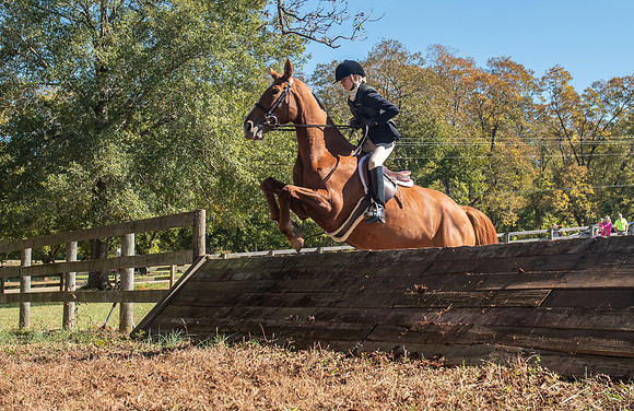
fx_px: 1190
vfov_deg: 19.6
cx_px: 400
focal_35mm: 68
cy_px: 174
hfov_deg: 29.7
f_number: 4
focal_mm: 32
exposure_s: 1/320
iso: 400
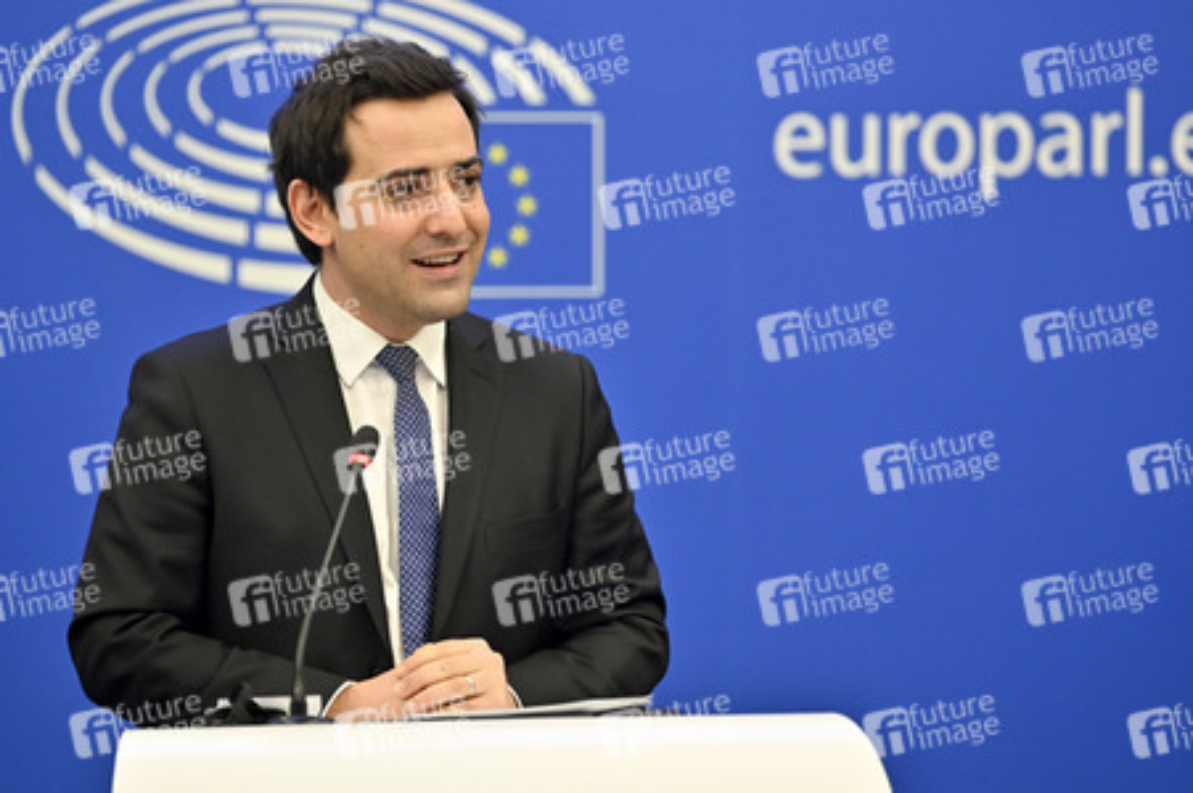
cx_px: 596
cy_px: 396
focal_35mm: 160
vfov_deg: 8.6
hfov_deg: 12.8
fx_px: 5298
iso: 1250
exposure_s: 1/250
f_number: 2.8
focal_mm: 160
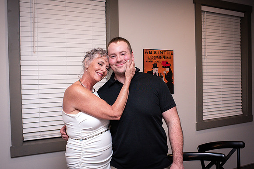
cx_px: 127
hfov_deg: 52.8
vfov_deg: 36.7
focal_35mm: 36
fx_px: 256
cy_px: 84
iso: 2500
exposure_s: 1/200
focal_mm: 35
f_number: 5.6
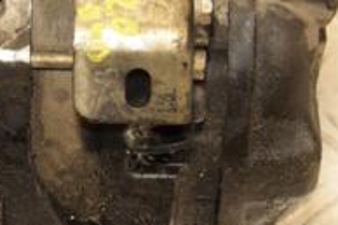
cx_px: 64
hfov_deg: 9.2
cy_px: 70
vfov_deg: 6.1
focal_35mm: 223
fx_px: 2092
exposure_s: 1/200
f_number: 4.8
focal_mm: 48
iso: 800
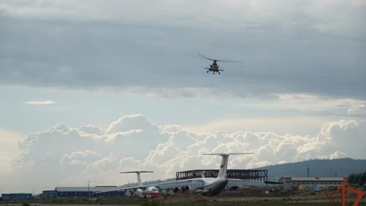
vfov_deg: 11.5
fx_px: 1024
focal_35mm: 106
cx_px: 183
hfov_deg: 20.3
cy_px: 112
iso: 100
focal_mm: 67
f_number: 5.6
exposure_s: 1/800
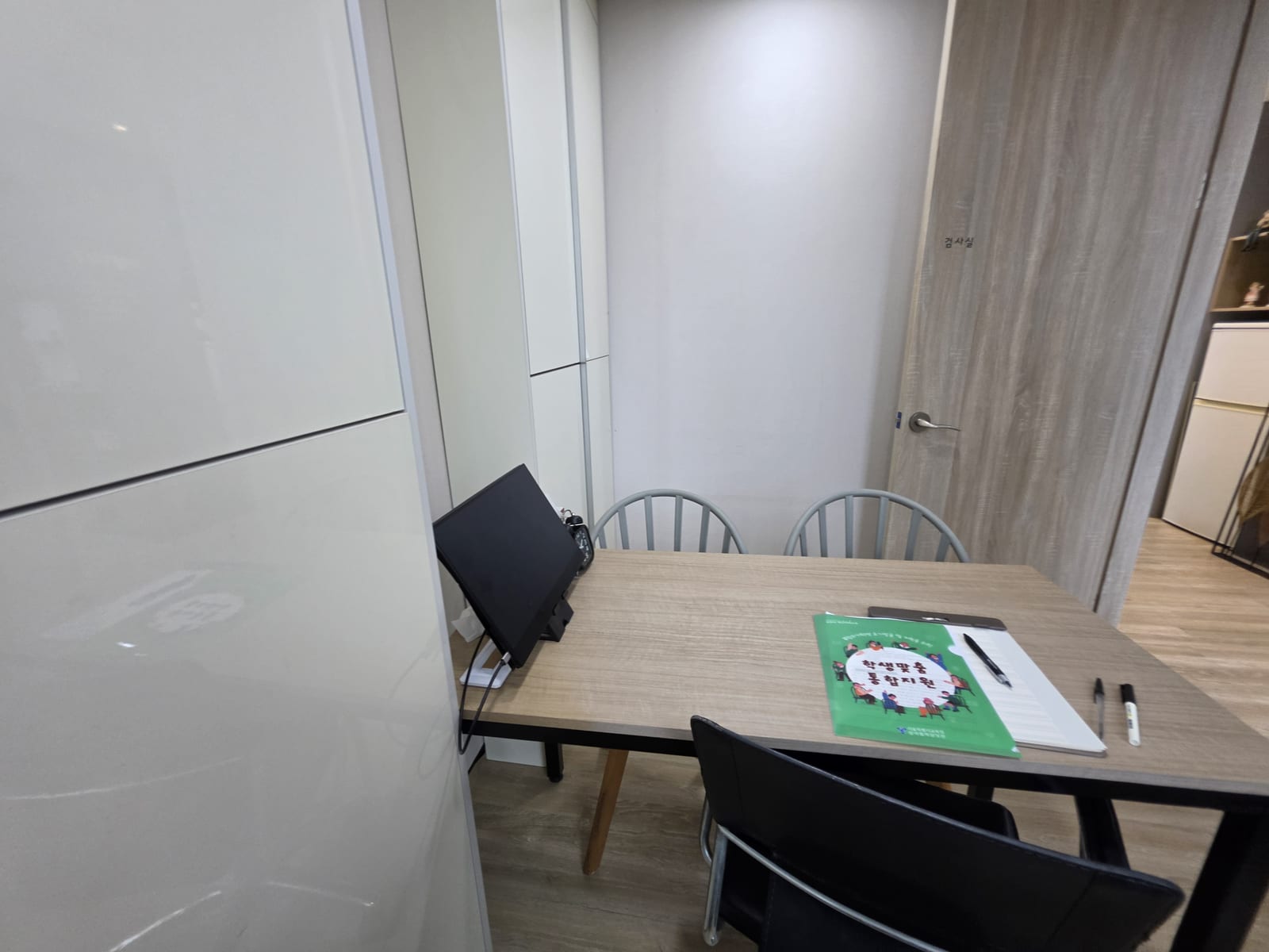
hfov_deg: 106.2
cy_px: 476
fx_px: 477
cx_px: 634
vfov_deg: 89.9
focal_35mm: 13
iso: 200
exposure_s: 1/120
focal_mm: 2.2
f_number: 1.9
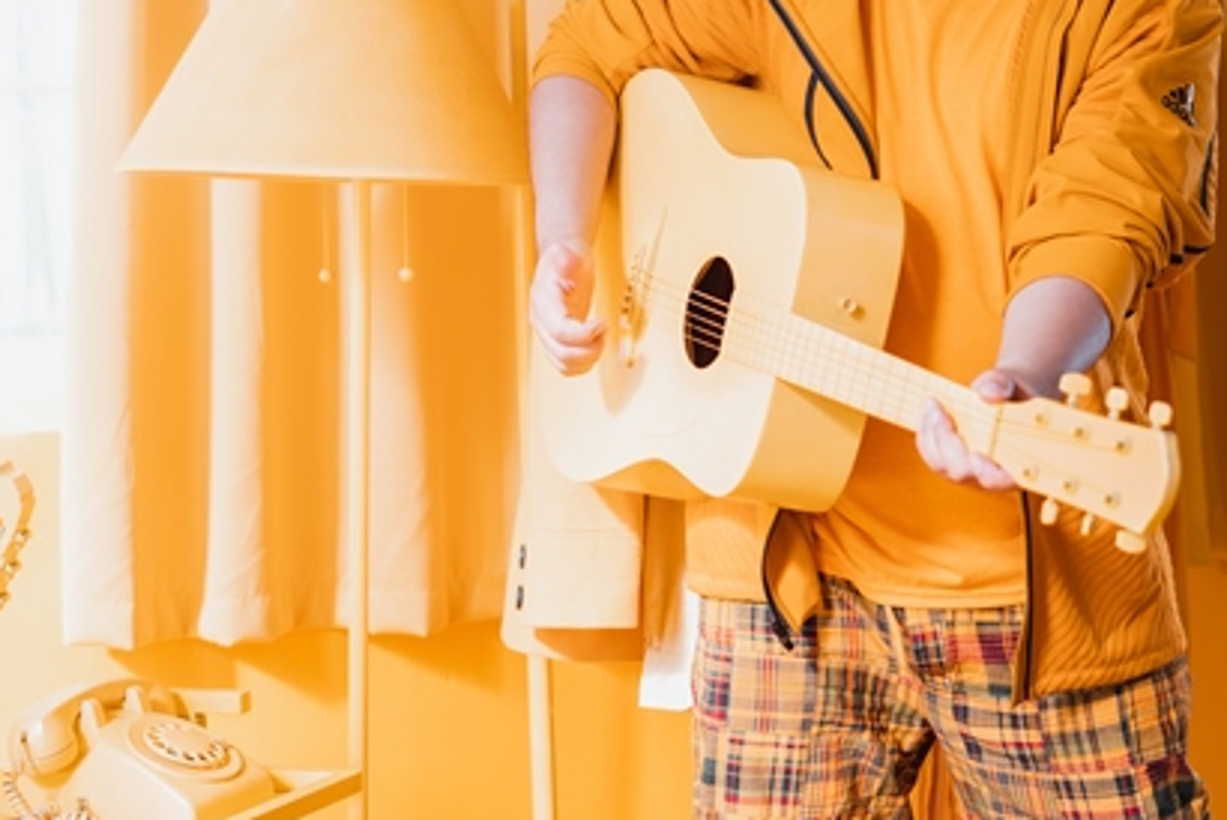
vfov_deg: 17.4
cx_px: 889
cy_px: 208
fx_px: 2660
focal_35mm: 78
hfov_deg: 25.7
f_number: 2.8
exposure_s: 1/400
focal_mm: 50
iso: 320
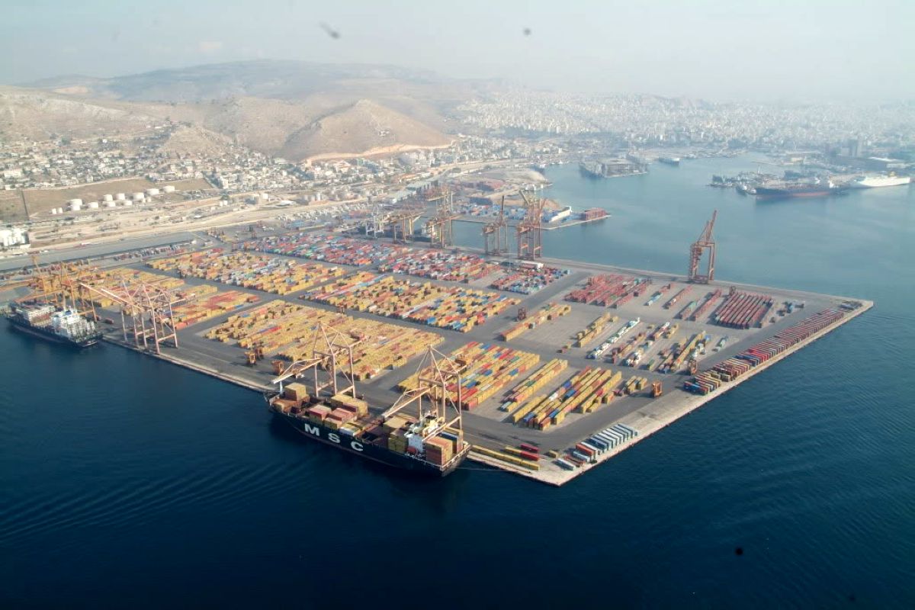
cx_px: 458
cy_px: 305
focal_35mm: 26
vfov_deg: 49.6
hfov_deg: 69.4
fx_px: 661
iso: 100
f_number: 8
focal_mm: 17
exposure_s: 1/250
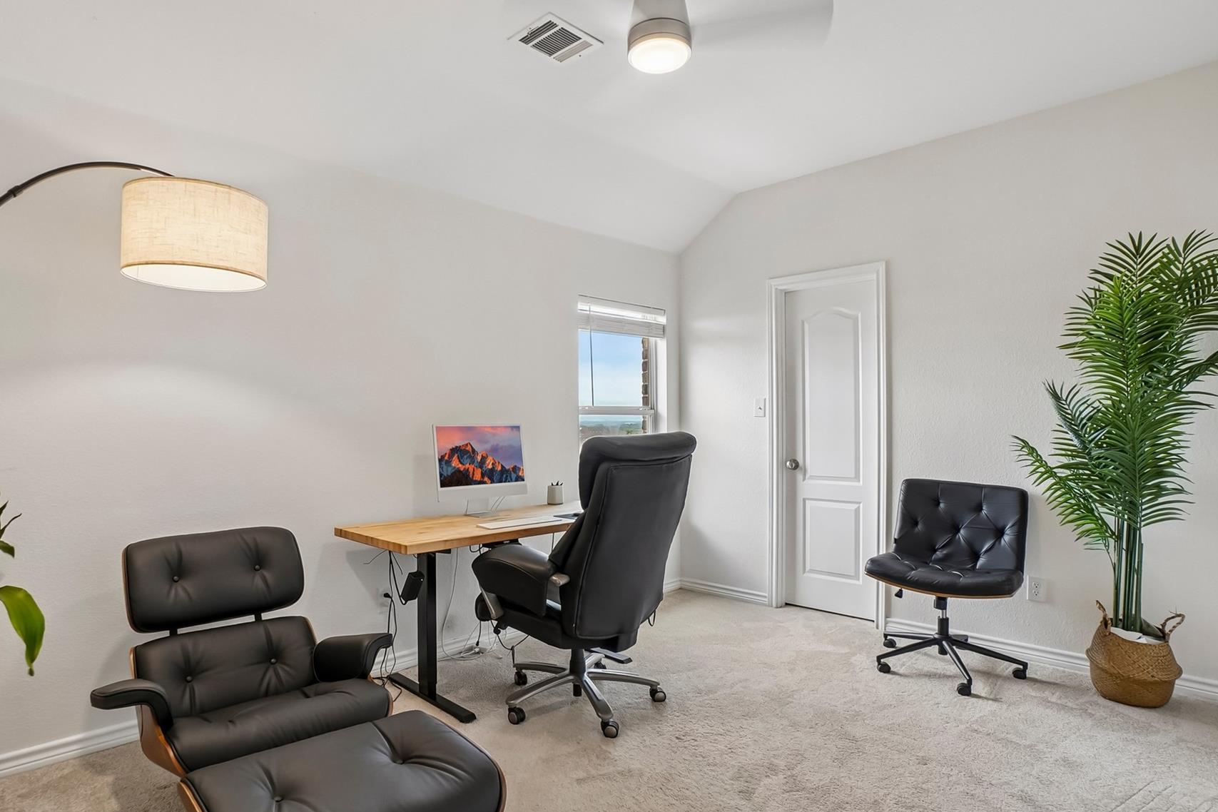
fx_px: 609
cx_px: 571
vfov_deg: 67.4
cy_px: 413
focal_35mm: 18
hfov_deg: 89.9
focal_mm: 10
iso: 400
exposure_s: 1/20
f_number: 8
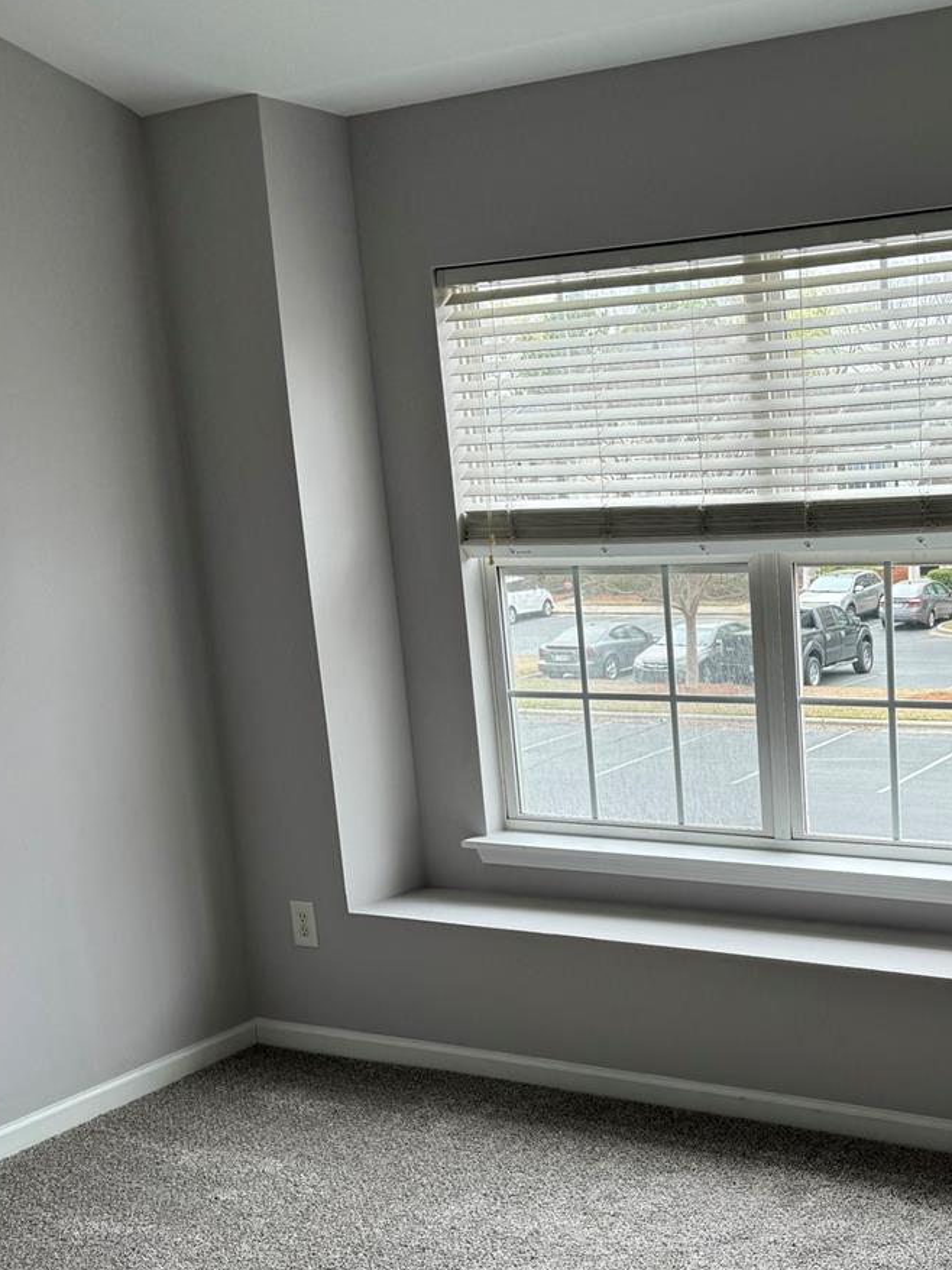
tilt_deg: -11.3
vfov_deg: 44.4
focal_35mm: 42
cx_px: 817
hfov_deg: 32.9
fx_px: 1541
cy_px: 793
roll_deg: +2.8
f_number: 1.78
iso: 64
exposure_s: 1/272
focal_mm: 6.76
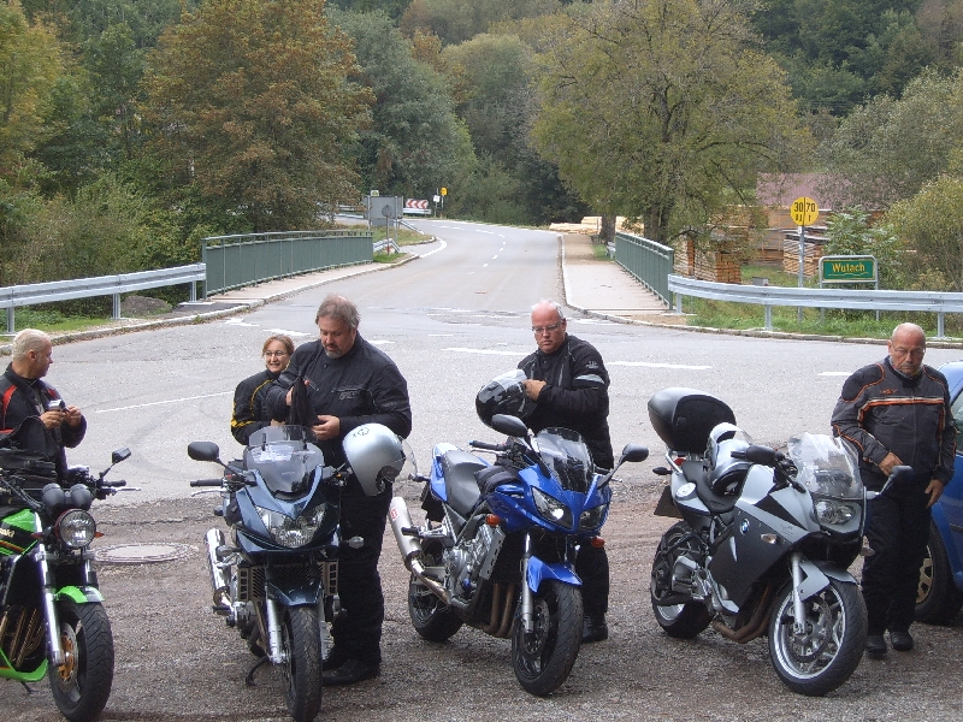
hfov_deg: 26.0
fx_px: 2086
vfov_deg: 19.6
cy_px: 361
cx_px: 482
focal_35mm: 75
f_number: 3.9
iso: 50
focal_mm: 12.4
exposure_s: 1/125
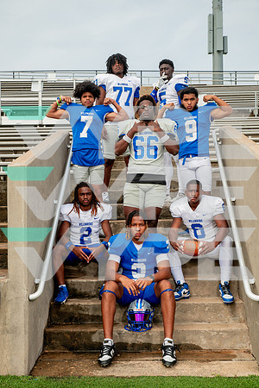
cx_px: 130
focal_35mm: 46
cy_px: 194
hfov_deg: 29.2
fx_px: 496
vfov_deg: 42.7
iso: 125
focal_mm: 46
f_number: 7.1
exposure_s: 1/320
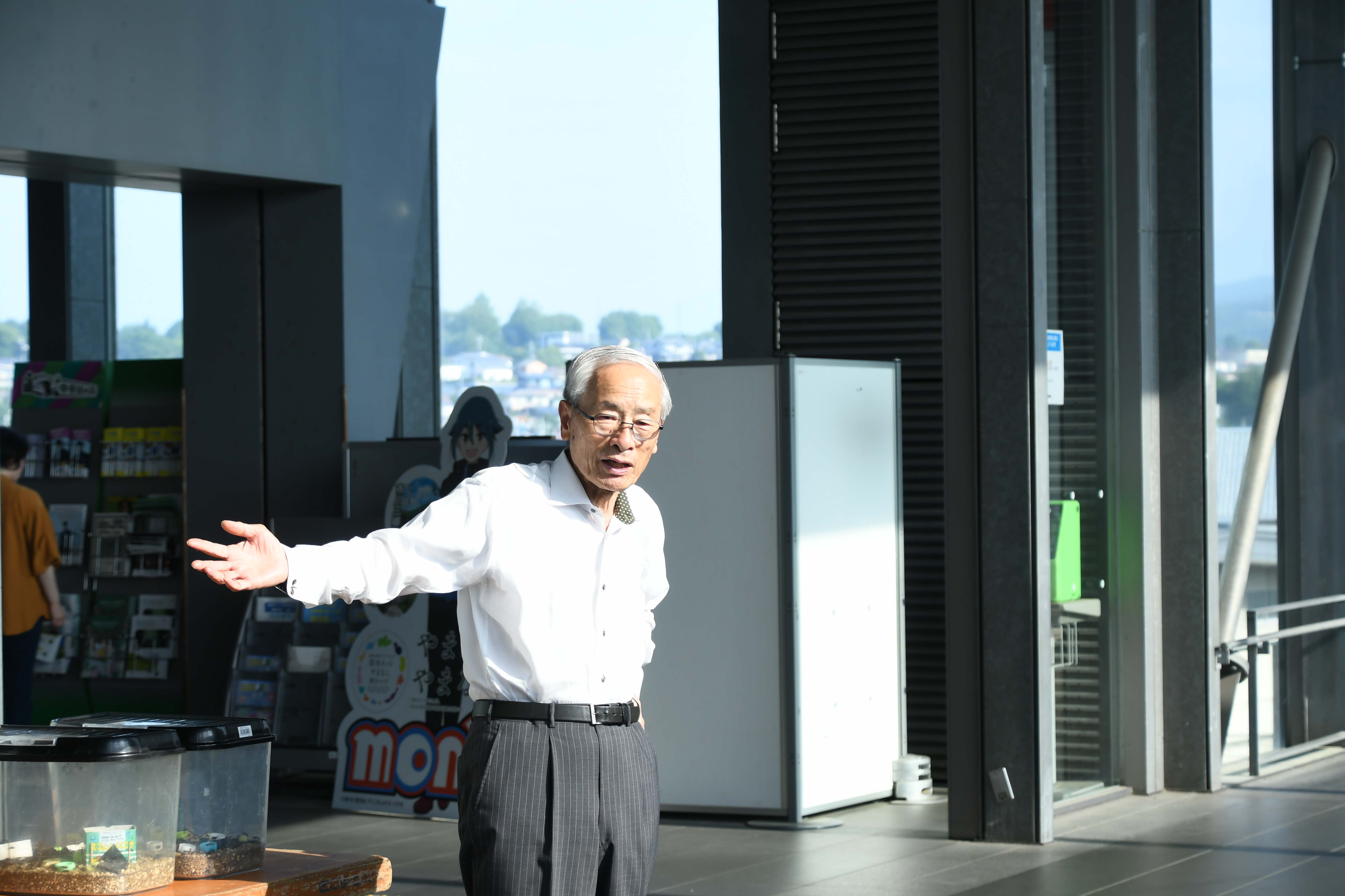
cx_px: 672
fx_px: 2914
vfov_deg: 17.5
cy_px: 448
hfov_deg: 26.0
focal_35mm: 78
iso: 125
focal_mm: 52
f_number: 5.6
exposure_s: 1/200
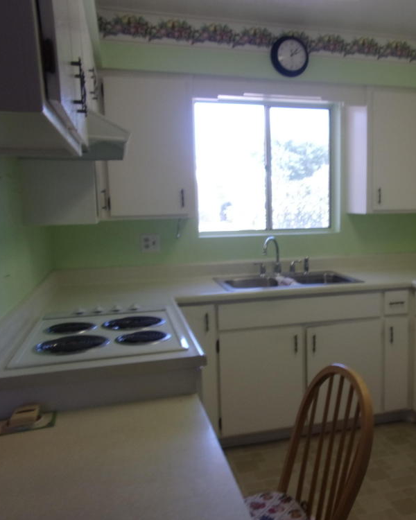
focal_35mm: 32
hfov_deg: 44.6
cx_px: 300
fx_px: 492
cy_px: 261
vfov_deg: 55.7
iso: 80
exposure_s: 1/42
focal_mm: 4.3
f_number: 3.3
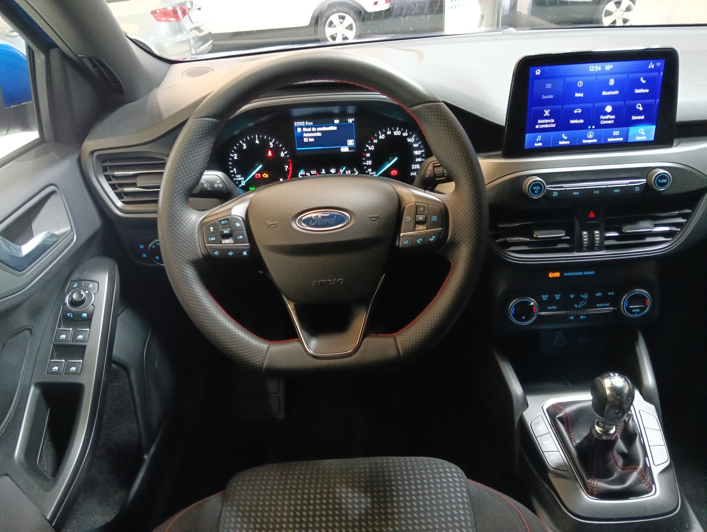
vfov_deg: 51.5
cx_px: 354
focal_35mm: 27
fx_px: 552
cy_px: 266
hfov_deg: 65.2
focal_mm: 3.98
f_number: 16
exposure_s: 1/25
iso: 1000
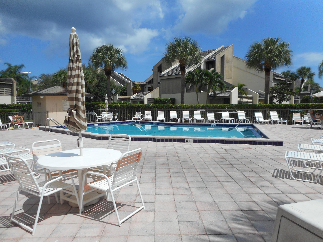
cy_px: 121
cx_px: 162
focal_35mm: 25
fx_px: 233
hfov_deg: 69.4
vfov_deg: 54.9
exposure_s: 1/200
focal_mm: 4.5
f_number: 10.5
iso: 80
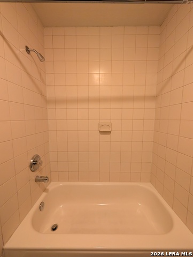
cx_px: 96
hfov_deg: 94.6
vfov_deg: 110.5
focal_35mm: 12
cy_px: 128
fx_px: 89
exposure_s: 1/24
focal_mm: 2.02
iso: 357
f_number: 1.7
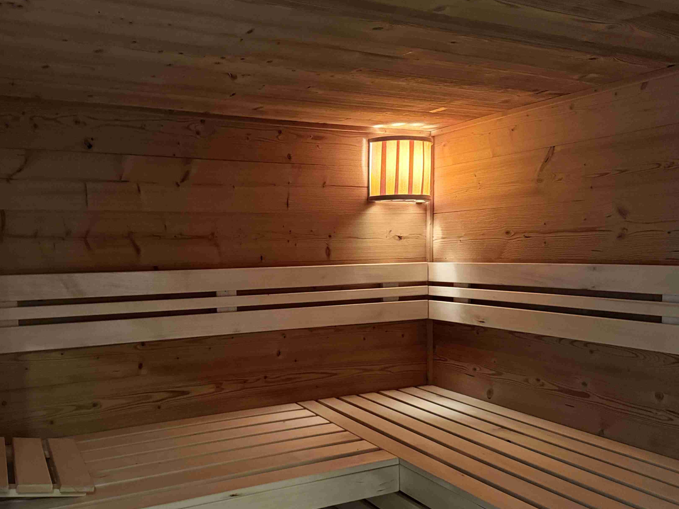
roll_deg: +0.9
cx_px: 278
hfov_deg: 59.6
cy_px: 285
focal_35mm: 30
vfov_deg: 46.7
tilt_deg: -4.7
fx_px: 588
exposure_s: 1/25
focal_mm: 6.76
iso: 800
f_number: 1.78
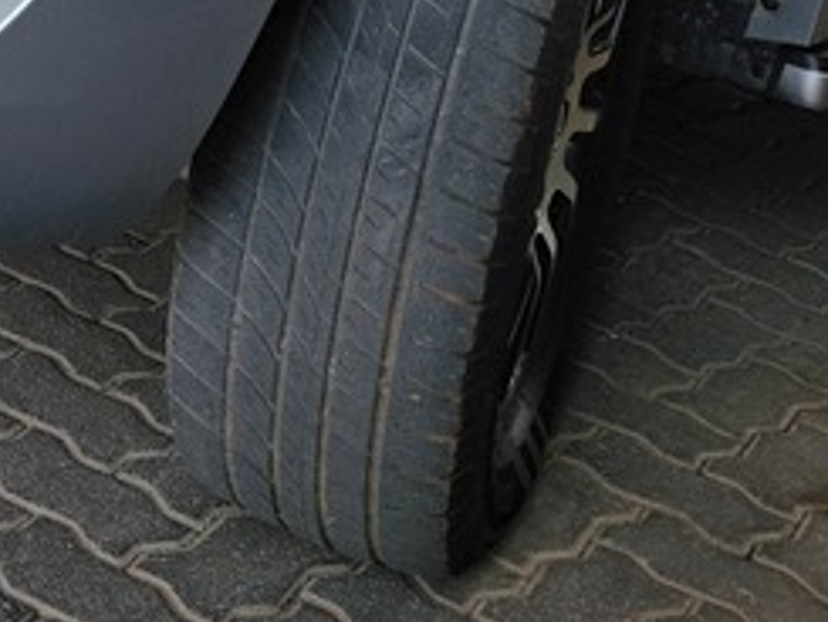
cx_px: 142
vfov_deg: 13.9
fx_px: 2297
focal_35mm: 96
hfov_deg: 20.2
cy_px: -463
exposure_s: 1/200
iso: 20
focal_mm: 6.25
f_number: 1.7
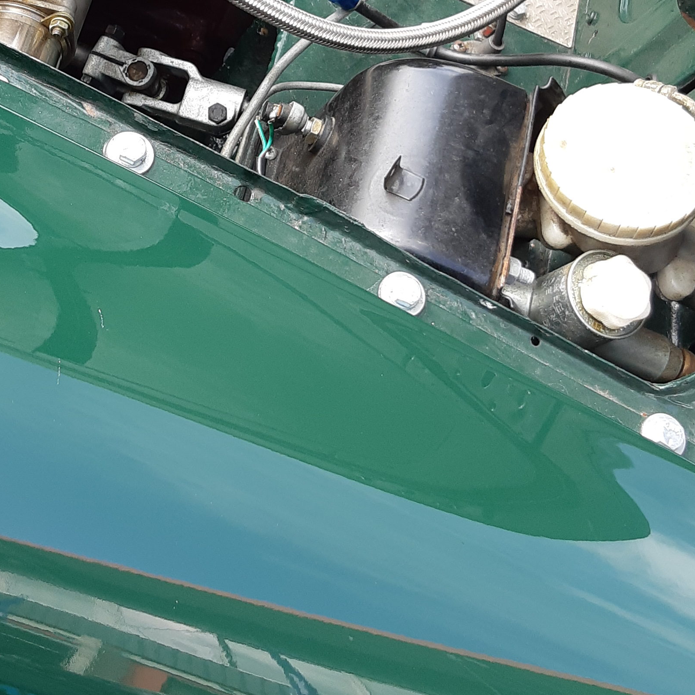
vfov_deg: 25.6
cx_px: 227
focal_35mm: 66
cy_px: 121
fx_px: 1499
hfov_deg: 25.9
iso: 40
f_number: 1.7
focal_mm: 3.93
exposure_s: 1/263
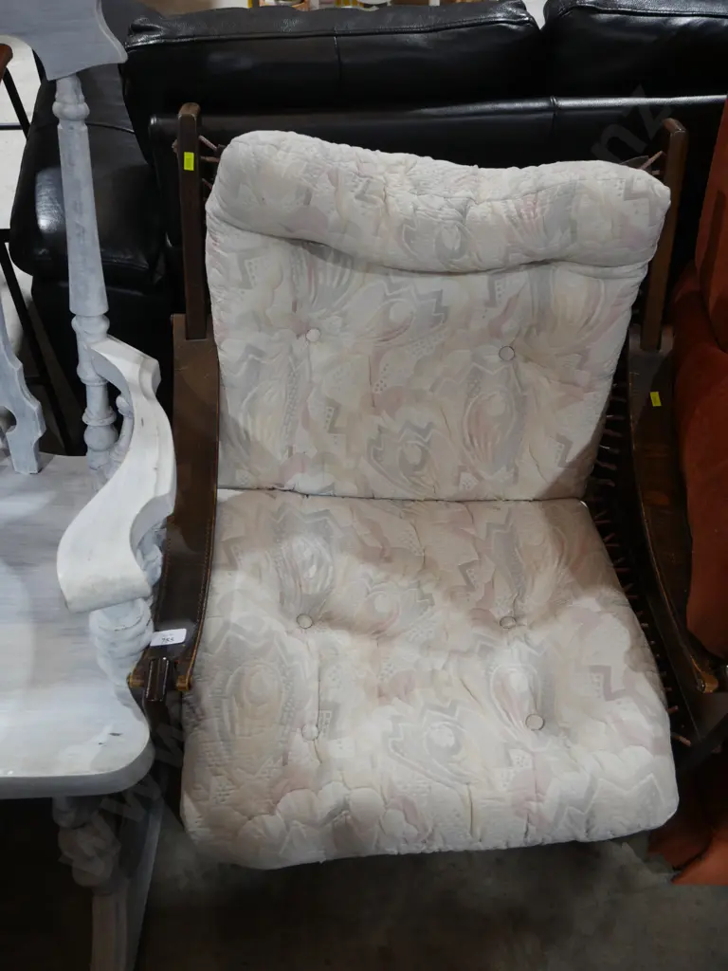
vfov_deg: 60.0
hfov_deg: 46.8
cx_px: 364
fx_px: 841
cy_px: 486
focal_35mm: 30
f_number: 3.6
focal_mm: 15
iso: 400
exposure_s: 1/60
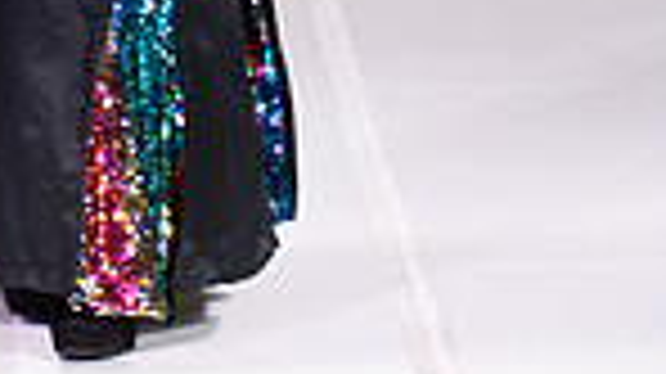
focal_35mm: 311
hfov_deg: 6.9
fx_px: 5488
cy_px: -568
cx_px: 101
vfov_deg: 3.8
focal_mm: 98
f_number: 5.6
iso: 2000
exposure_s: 1/400
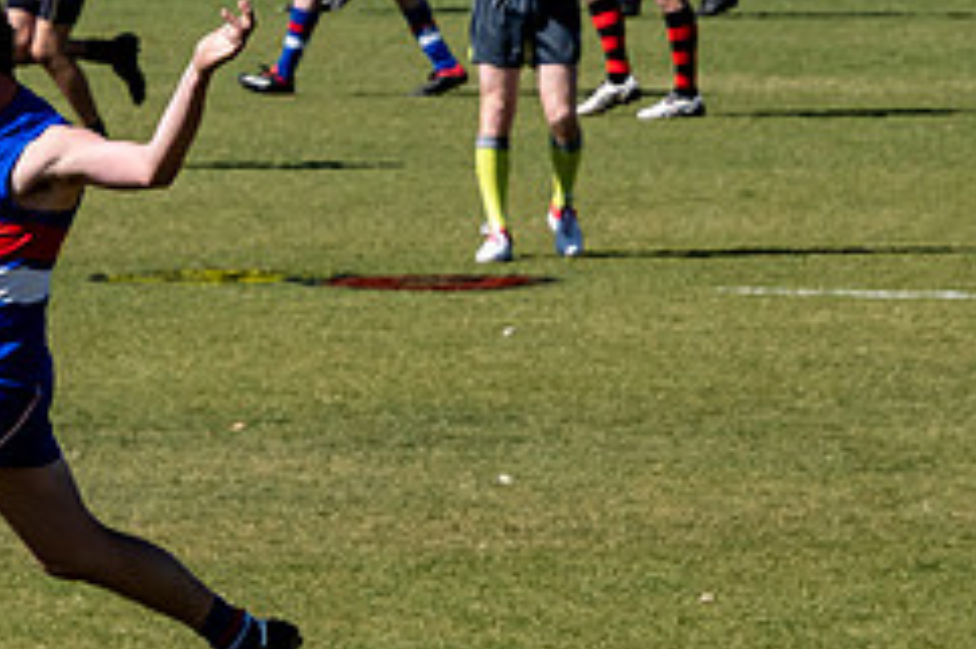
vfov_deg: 2.0
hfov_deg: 2.9
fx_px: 19018
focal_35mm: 702
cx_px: 96
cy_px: 242
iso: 800
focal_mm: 155
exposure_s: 1/2000
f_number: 8
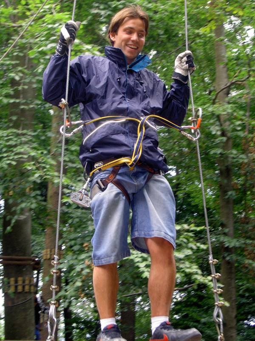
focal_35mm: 84
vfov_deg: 23.3
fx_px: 825
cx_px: 128
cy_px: 170
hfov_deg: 17.6
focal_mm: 17.4
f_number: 4.1
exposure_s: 1/80
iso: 100
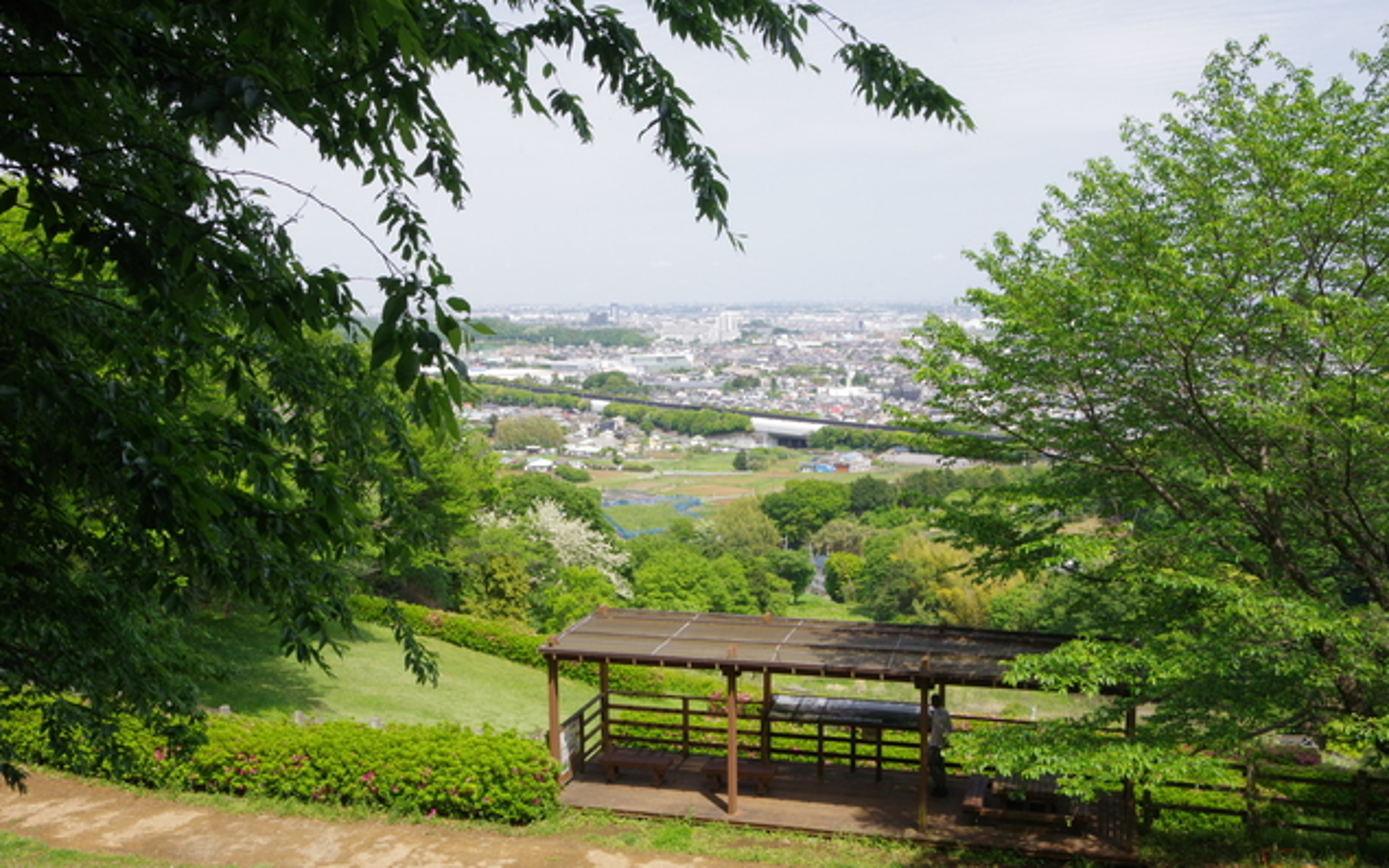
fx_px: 1401
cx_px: 698
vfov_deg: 34.4
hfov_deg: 52.7
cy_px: 443
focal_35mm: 37
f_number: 20
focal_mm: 24
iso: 400
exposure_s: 1/60
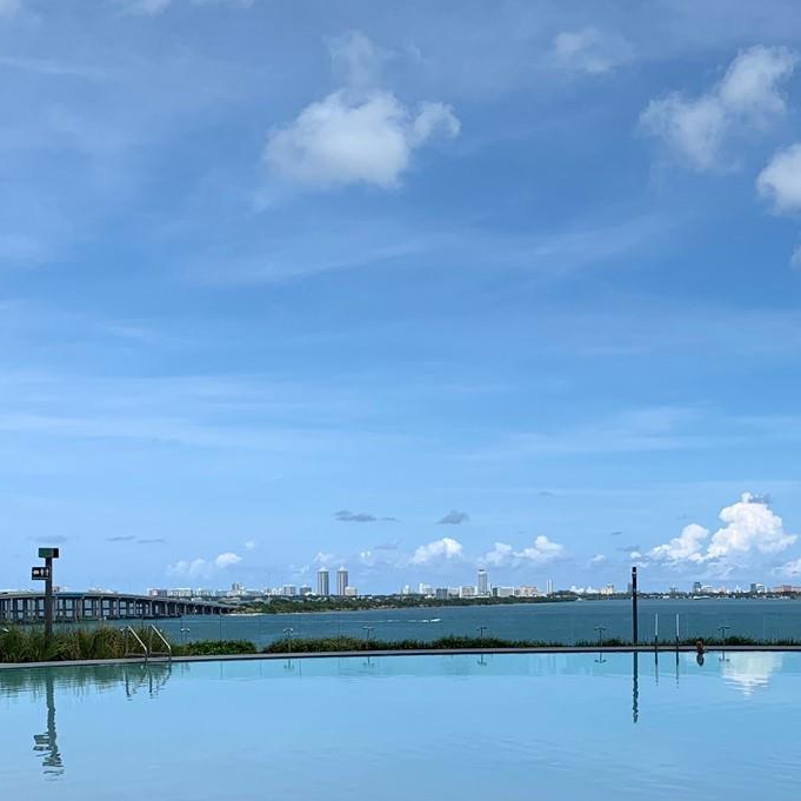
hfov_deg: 30.5
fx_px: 1414
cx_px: 688
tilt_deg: -1.8
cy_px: 648
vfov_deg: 30.8
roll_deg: -0.1
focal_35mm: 54
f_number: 1.8
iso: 25
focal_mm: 4.25
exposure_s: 1/2833
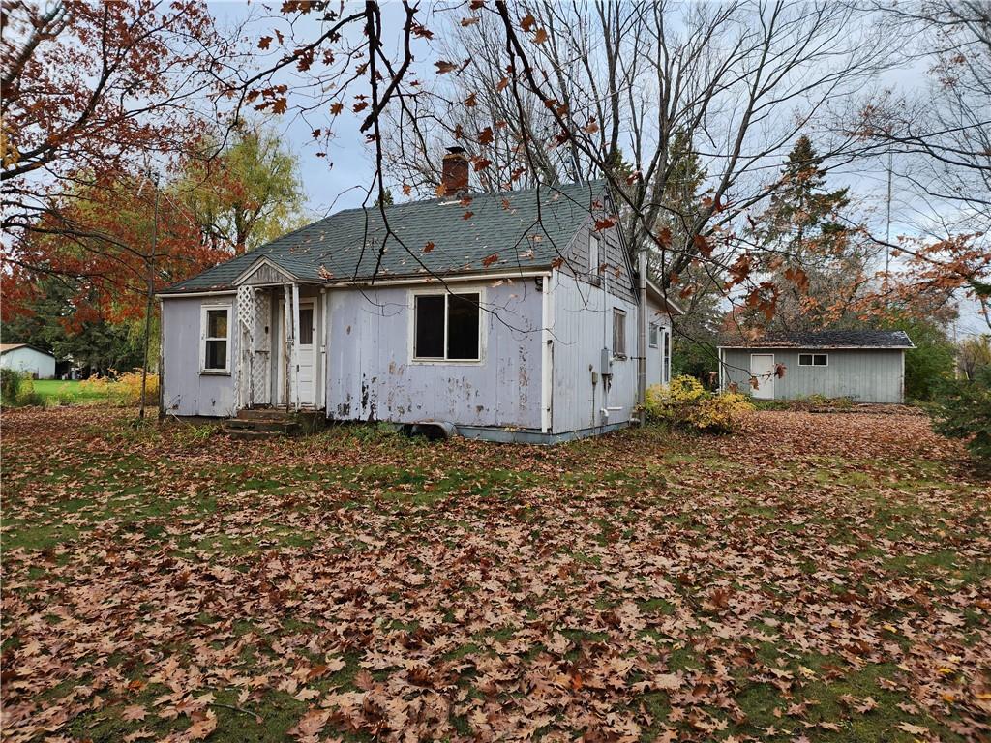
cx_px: 496
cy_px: 372
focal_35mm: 23
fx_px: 658
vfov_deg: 58.9
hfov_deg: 73.9
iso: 12
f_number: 1.8
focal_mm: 6.4
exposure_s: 1/235
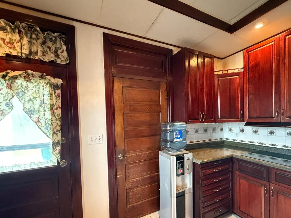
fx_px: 143
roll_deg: +1.5
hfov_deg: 90.8
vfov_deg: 74.3
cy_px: 124
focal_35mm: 17
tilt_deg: -1.3
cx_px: 159
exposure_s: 1/40
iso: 1000
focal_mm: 2.22
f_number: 2.2
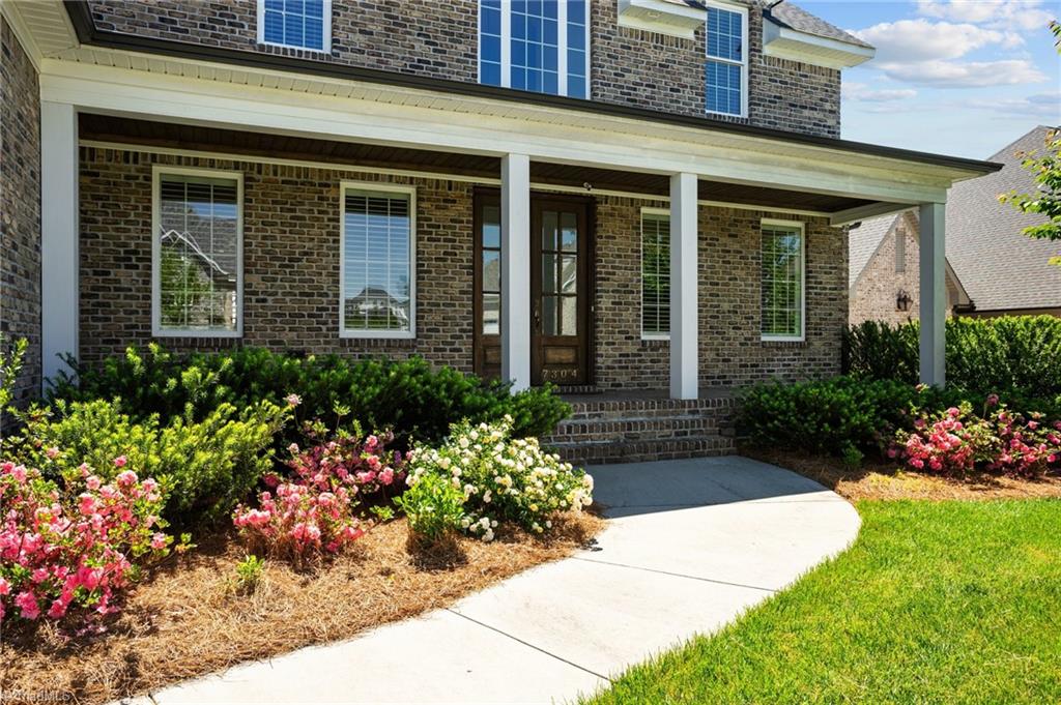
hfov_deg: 71.6
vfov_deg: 51.2
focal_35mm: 25
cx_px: 530
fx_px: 736
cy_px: 352
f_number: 8
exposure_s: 1/250
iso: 200
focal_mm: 25
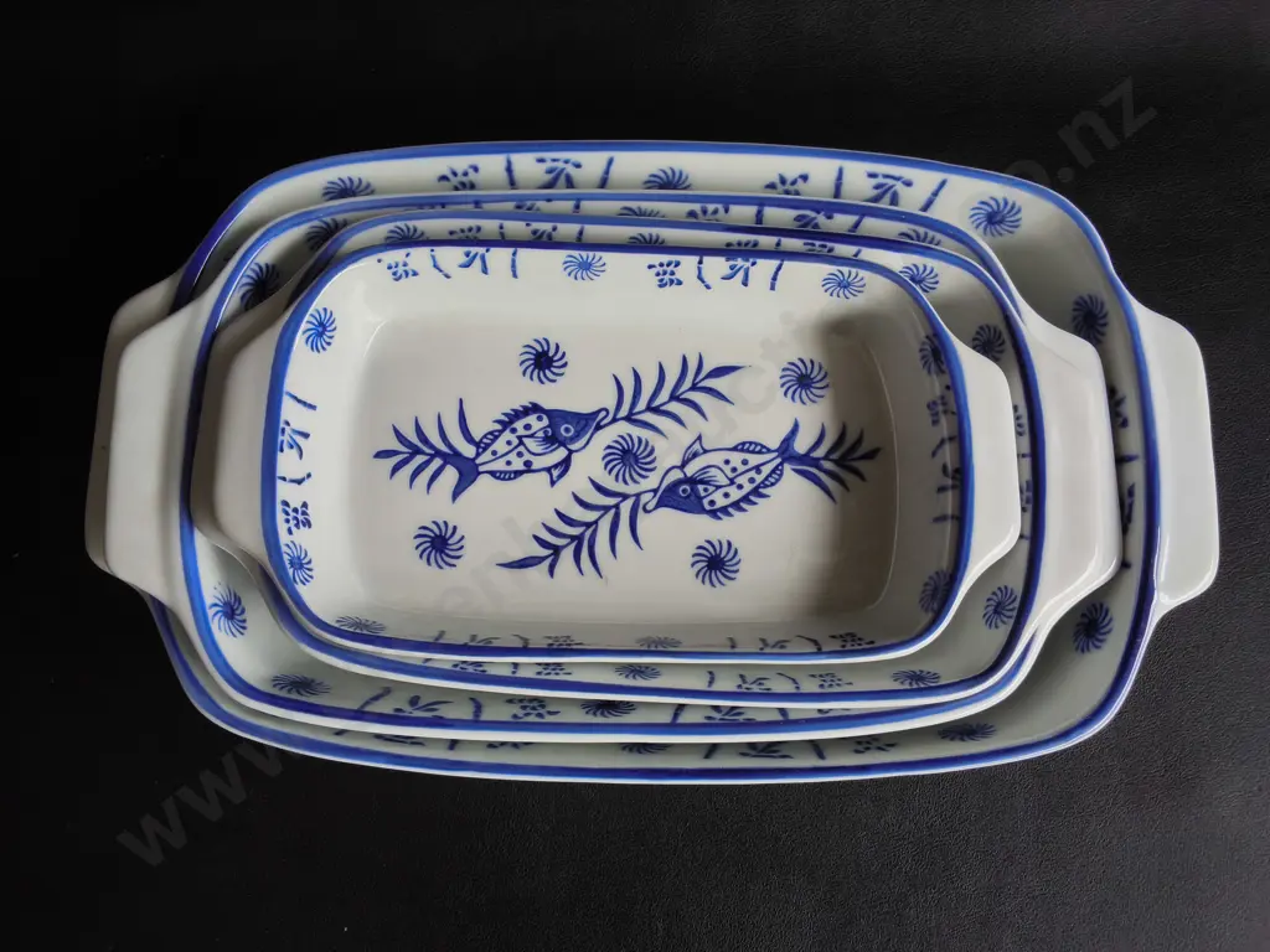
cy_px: 476
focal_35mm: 27
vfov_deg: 51.4
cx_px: 635
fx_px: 991
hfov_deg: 65.3
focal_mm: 2.87
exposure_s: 1/136
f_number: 2
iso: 32
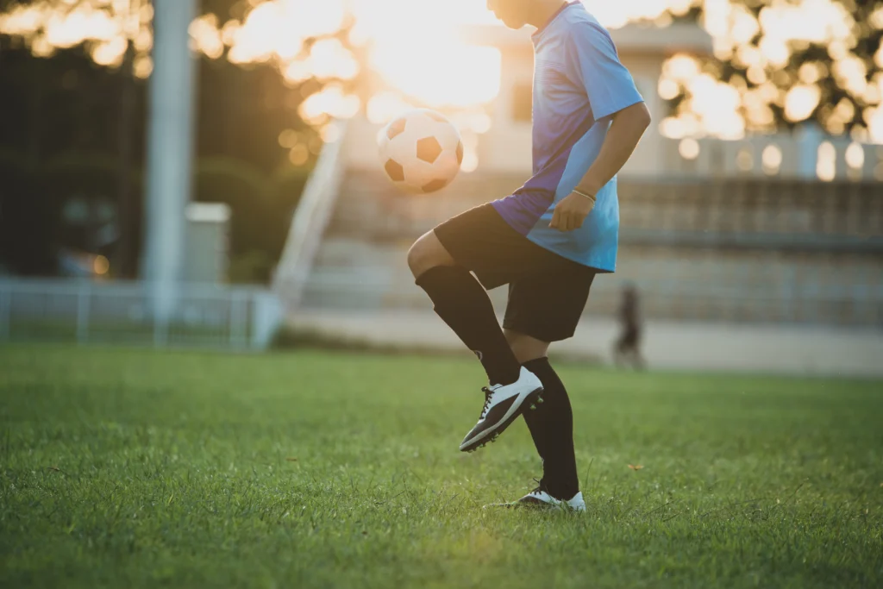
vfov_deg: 6.9
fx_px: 4906
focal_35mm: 200
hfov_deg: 10.3
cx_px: 442
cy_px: 294
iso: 250
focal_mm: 200
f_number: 3.5
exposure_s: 1/320
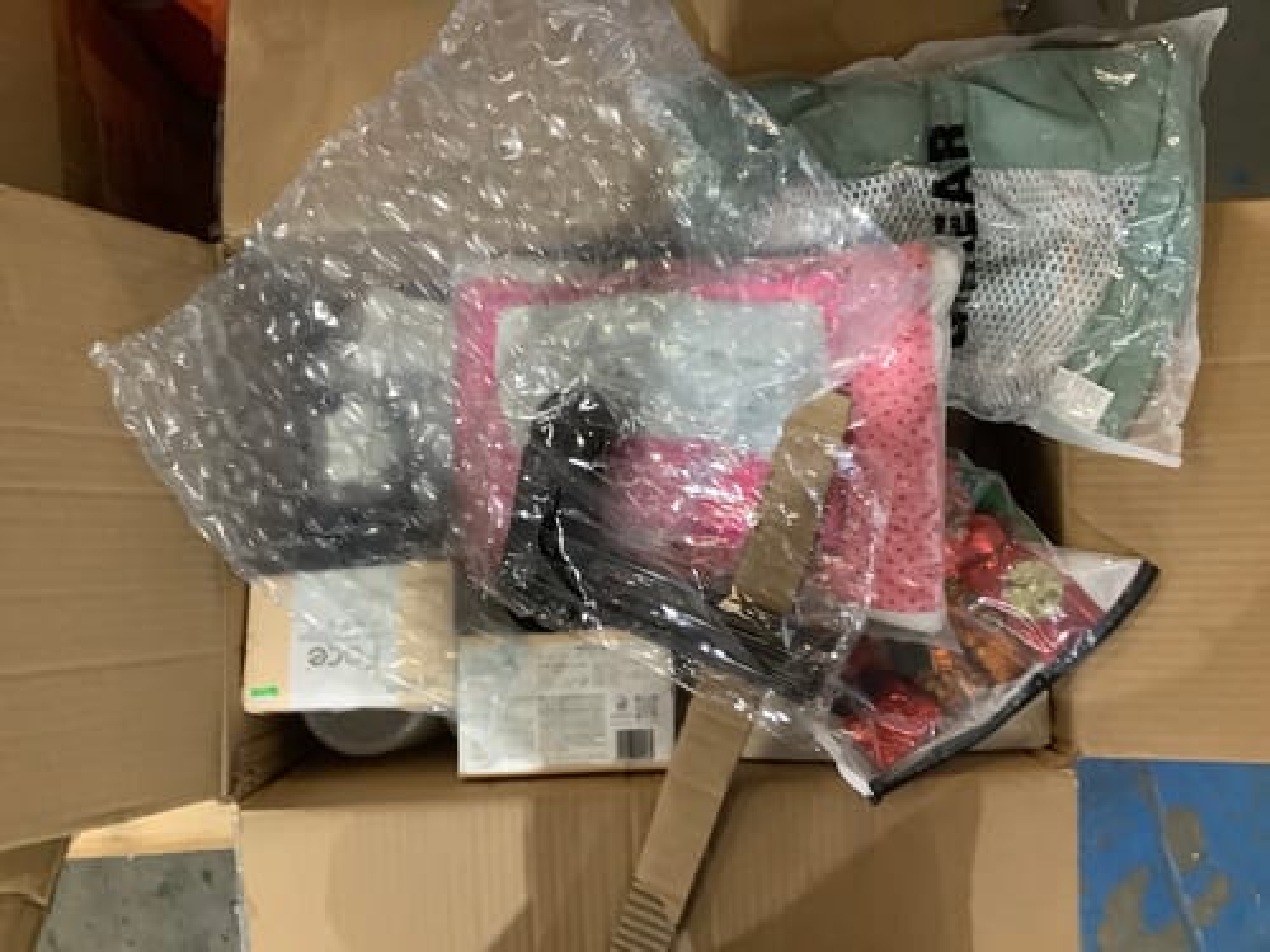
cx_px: 635
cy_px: 476
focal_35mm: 31
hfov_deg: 58.4
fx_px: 1137
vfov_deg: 45.4
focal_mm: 3.3
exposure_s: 1/50
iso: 400
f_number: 2.4
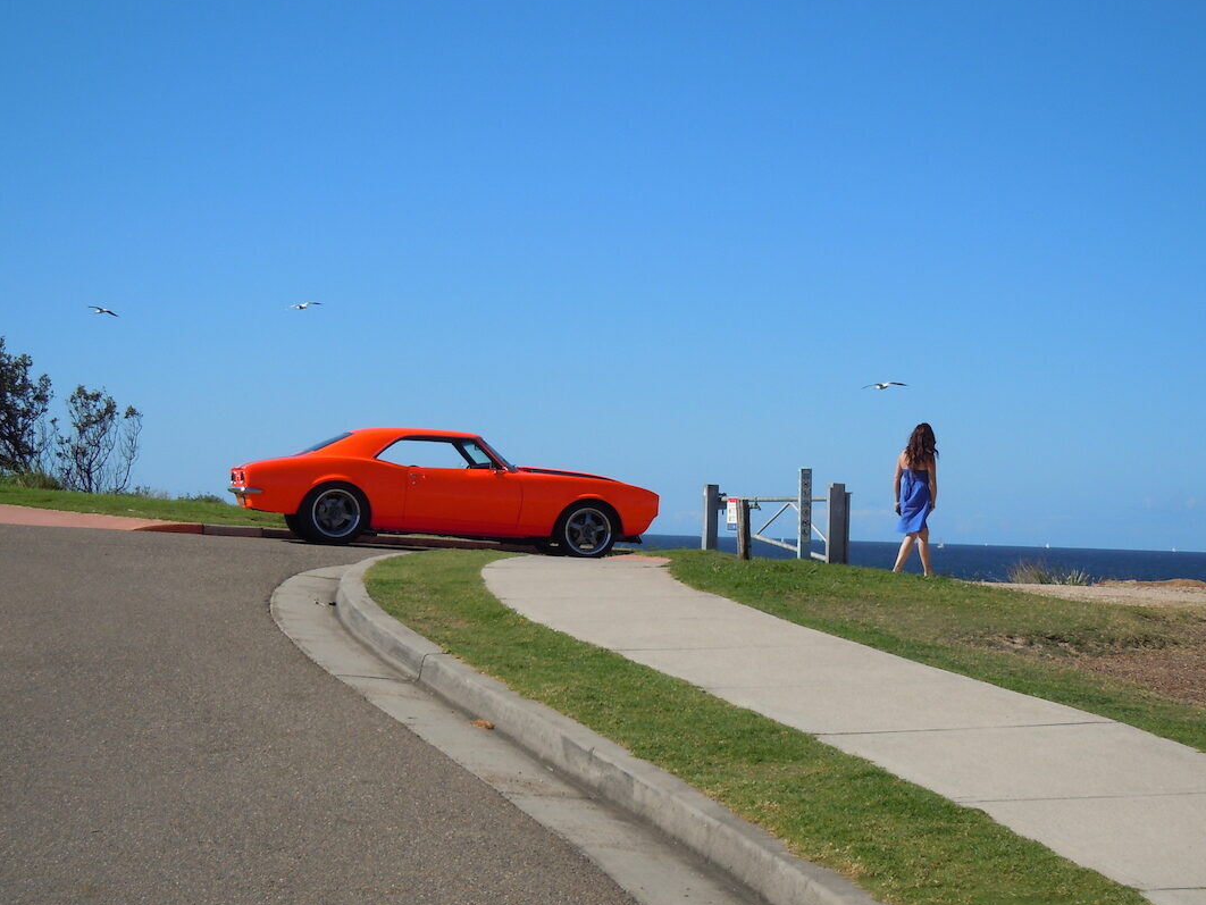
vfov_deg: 21.0
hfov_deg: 27.8
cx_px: 622
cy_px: 465
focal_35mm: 70
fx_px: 2439
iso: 100
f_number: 8
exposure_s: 1/320
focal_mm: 10.6
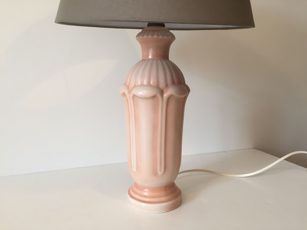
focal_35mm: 29
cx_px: 154
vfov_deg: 48.2
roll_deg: -0.2
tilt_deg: -8.3
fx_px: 257
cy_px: 115
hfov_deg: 61.7
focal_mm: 4.15
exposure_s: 1/33
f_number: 2.2
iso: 32
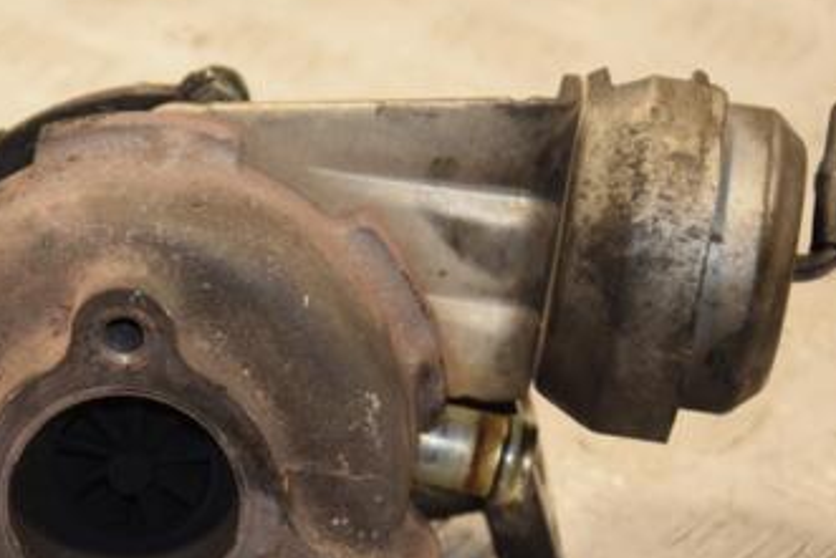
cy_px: 384
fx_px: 5808
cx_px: 177
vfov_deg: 5.5
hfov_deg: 8.2
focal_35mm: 250
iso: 800
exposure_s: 1/125
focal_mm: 92
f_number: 5.6
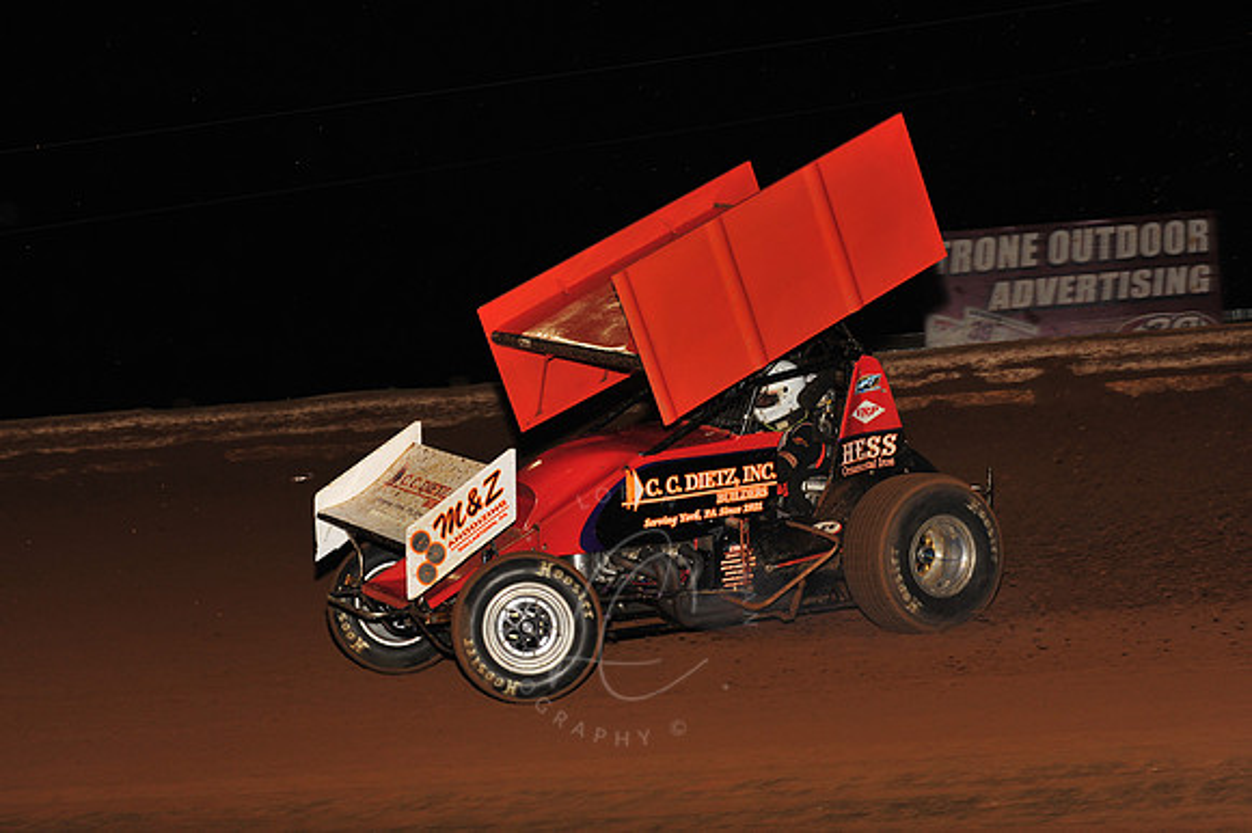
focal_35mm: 86
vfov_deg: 15.9
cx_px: 626
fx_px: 2989
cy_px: 416
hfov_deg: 23.7
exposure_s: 1/320
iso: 1000
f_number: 8
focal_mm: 86
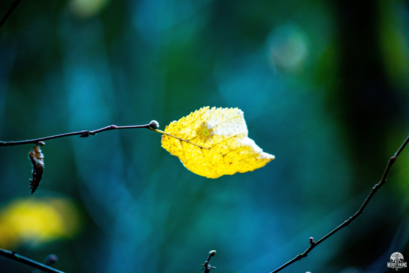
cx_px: 204
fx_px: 2045
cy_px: 136
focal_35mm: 180
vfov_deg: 7.6
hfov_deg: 11.4
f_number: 4.8
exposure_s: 1/50
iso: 800
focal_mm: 120
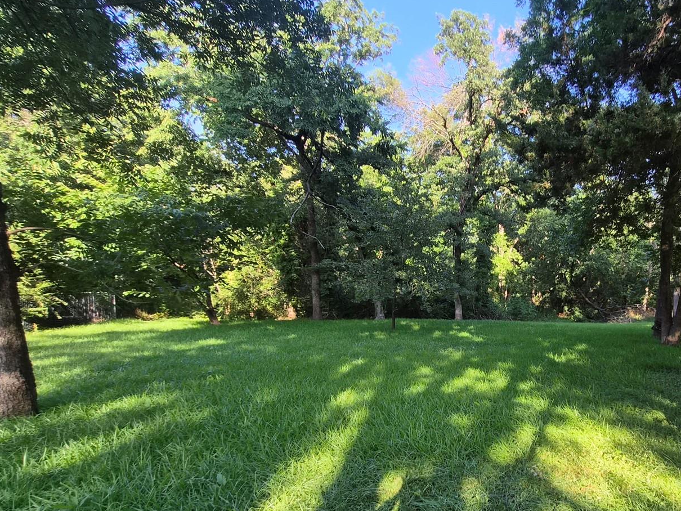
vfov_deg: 60.4
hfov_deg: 72.2
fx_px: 433
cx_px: 492
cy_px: 317
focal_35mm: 22
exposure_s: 1/124
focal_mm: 1.7
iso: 25
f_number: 2.2
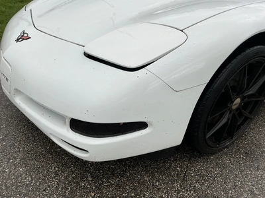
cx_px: 132
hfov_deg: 63.4
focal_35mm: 28
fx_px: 214
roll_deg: -2.8
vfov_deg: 49.7
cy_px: 99
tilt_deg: -33.8
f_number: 1.8
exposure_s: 1/225
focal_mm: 3
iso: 20
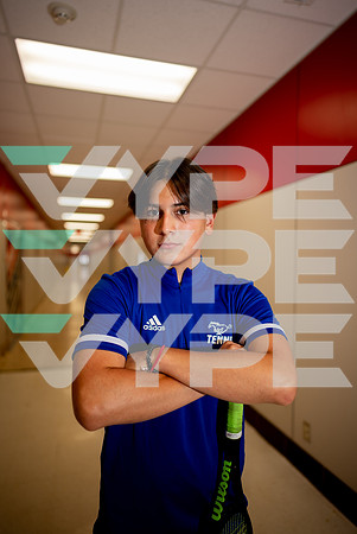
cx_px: 178
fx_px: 356
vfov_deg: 73.7
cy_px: 267
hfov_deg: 53.2
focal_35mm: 24
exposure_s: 1/125
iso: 40
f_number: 1.4
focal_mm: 24
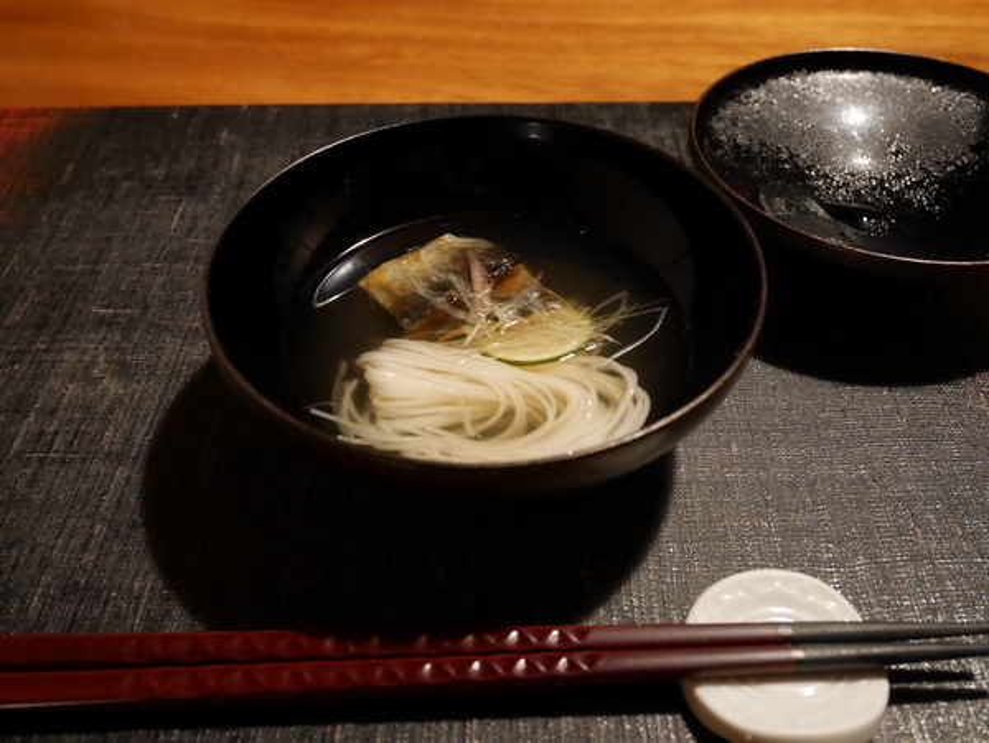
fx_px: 915
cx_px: 494
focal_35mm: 32
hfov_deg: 56.8
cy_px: 372
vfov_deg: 44.2
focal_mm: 16
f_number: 4
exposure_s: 1/20
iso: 3200
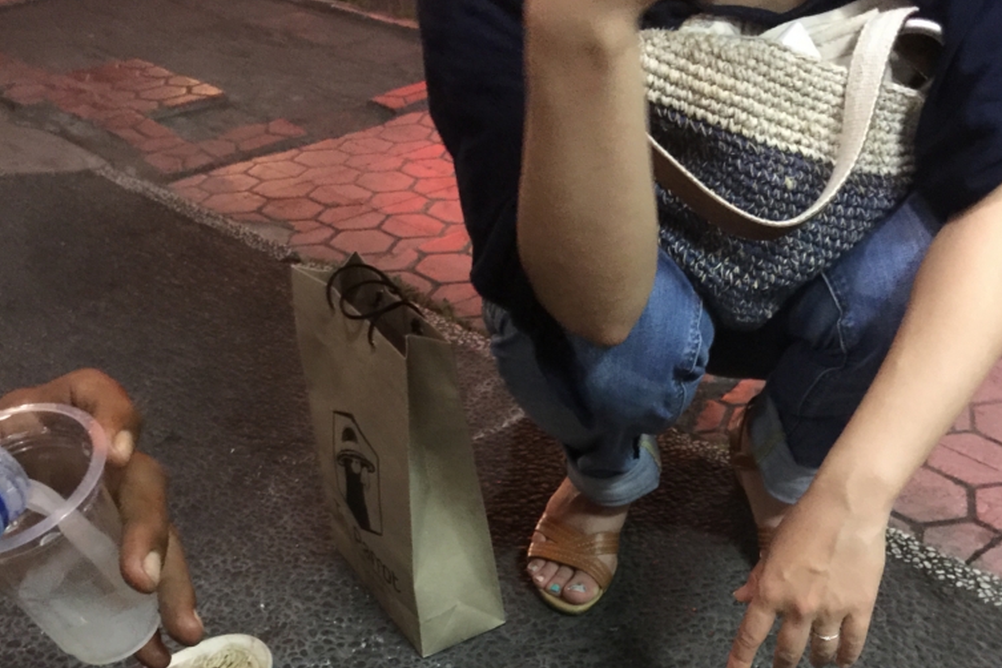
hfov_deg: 47.4
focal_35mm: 41
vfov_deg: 31.2
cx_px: 498
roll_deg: +4.0
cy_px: 597
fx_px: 1141
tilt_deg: -38.8
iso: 100
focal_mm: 4.15
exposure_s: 1/4
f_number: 2.2
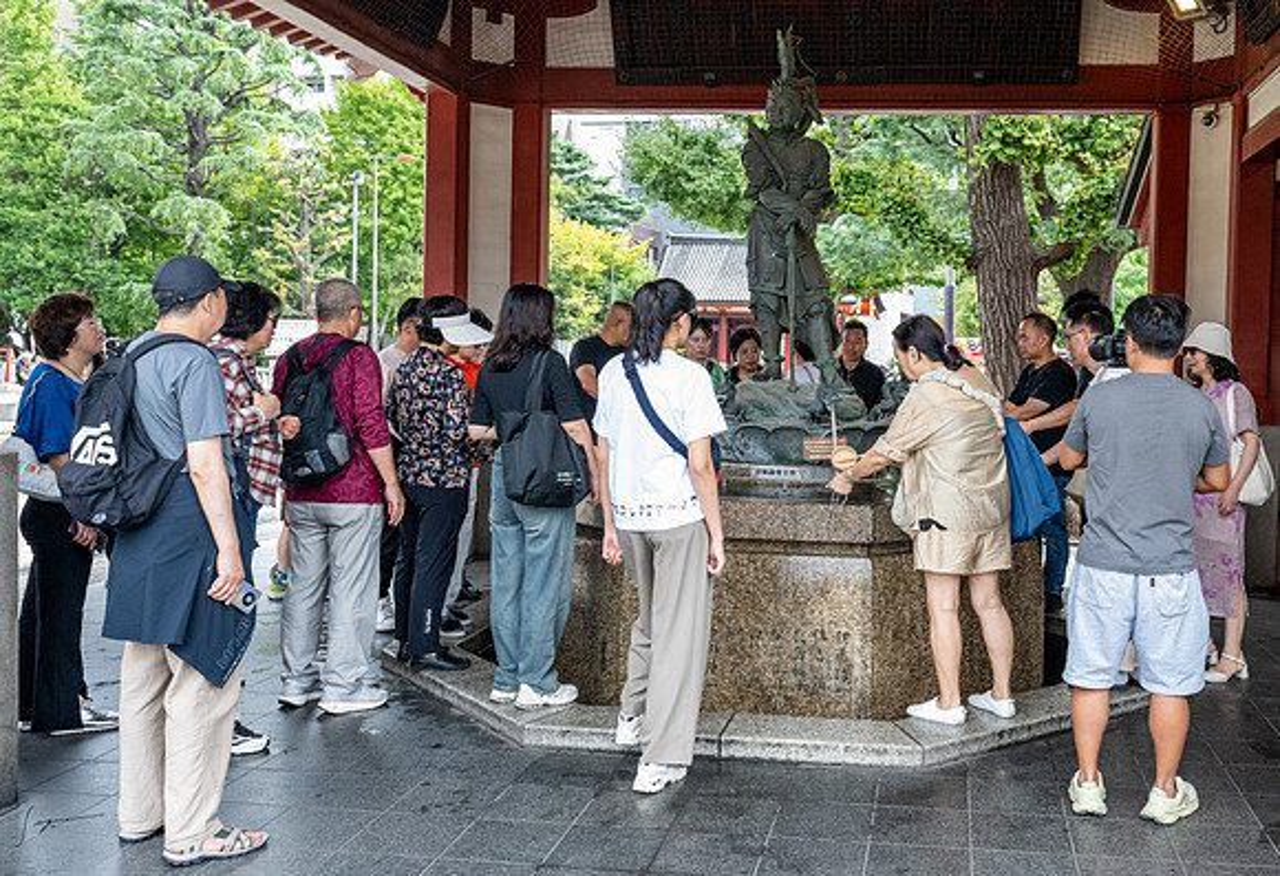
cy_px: 405
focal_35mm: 36
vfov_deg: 38.0
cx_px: 804
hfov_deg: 52.8
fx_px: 1273
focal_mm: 28
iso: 2500
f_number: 8
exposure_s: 1/320
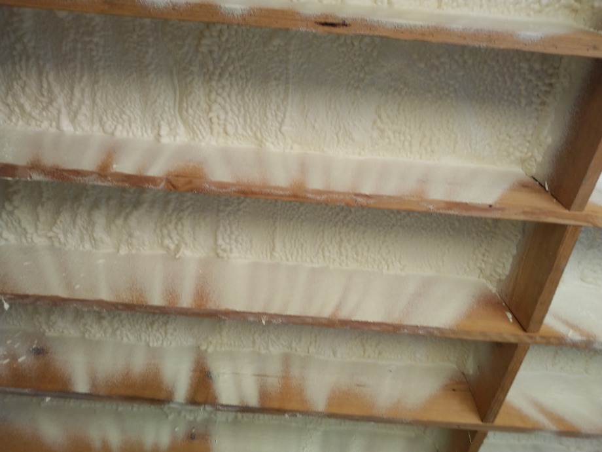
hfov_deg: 81.7
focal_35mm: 20
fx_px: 348
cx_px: 301
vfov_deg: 66.0
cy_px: 226
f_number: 2
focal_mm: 3.54
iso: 100
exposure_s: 1/154
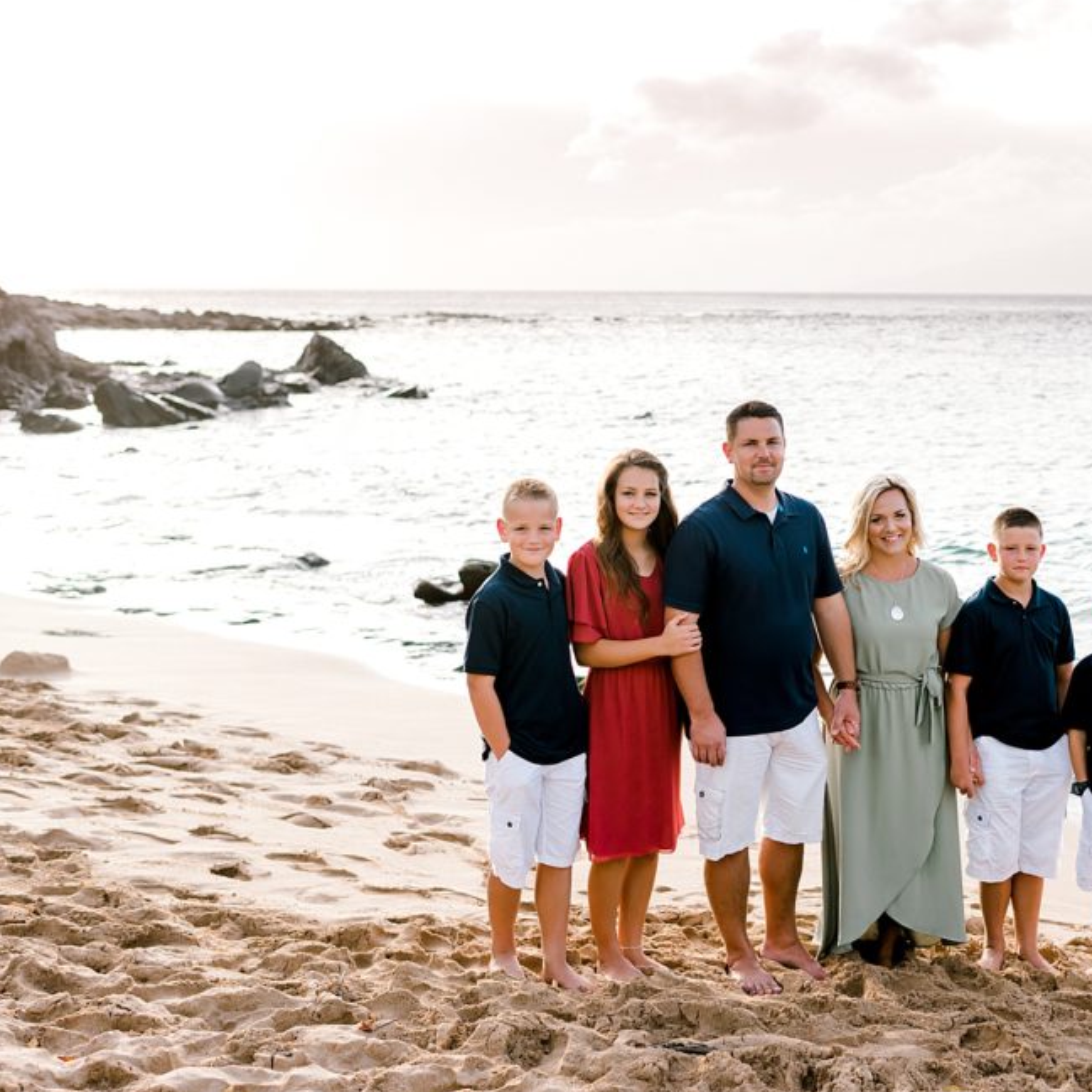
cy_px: 527
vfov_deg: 36.1
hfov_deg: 35.3
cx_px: 807
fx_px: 1677
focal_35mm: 47
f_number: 2.8
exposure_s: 1/1000
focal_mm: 35
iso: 250
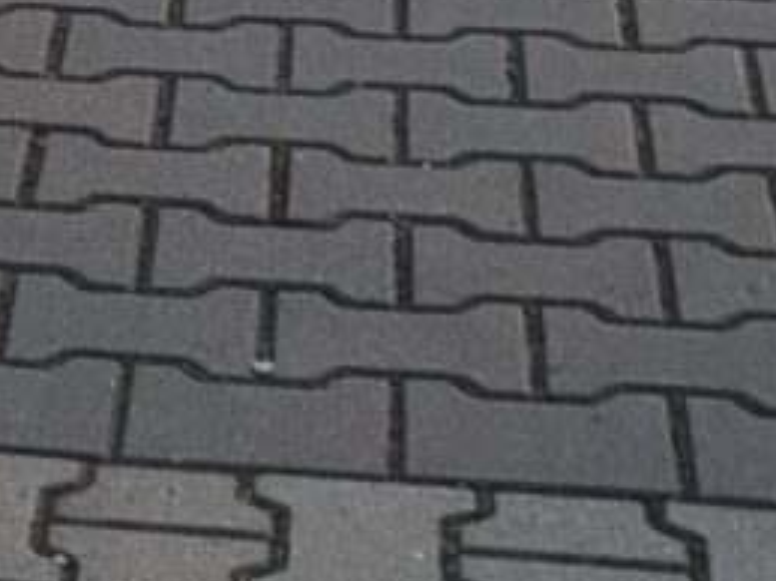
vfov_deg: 6.4
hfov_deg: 9.9
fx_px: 4257
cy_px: -1746
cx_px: -599
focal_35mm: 190
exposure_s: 1/237
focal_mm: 6.9
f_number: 1.68
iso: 18
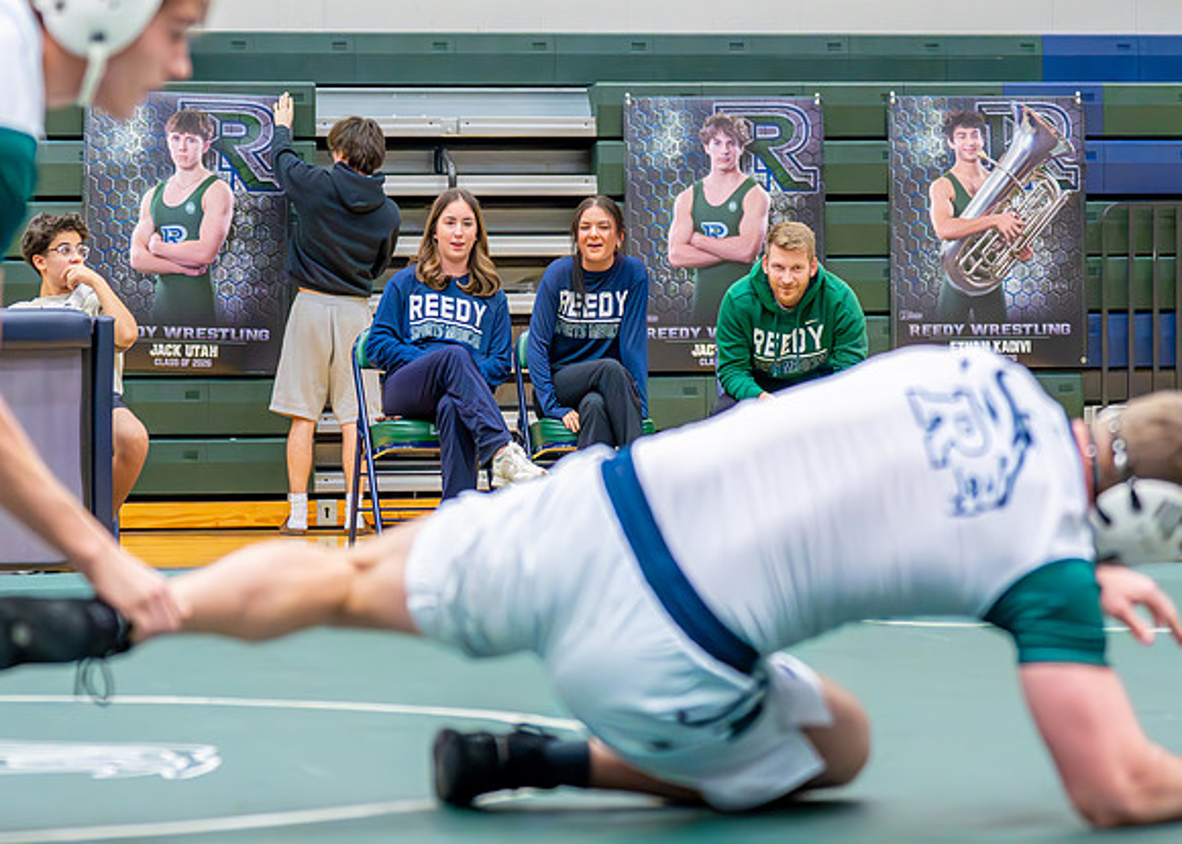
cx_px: 475
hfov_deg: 14.1
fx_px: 4770
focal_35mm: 142
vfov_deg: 10.1
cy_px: 309
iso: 6400
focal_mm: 70
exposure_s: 1/1000
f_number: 2.8
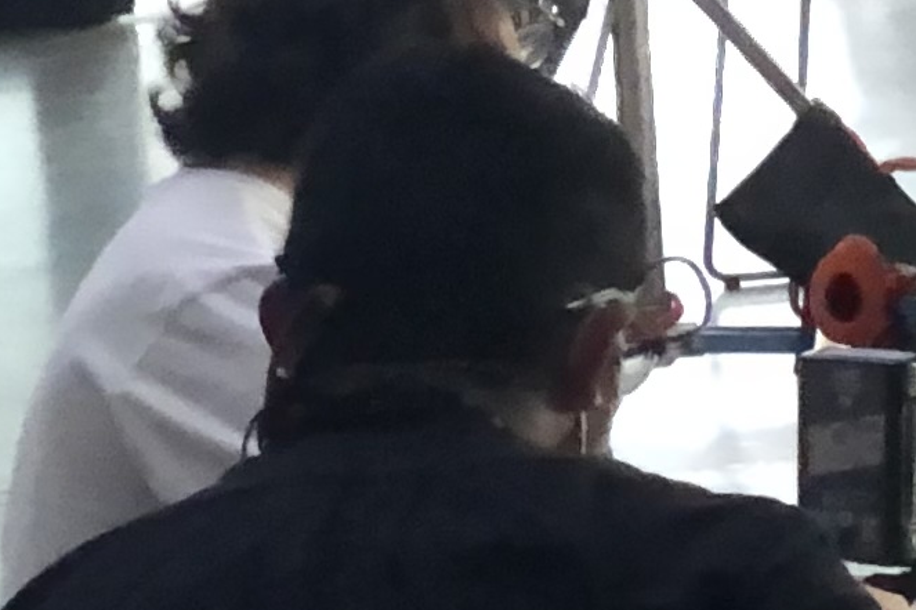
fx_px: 8371
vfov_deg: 4.2
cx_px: 2502
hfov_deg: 5.9
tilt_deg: -12.3
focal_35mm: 329
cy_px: 840
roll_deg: +2.4
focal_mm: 6
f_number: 2.4
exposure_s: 1/20
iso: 160
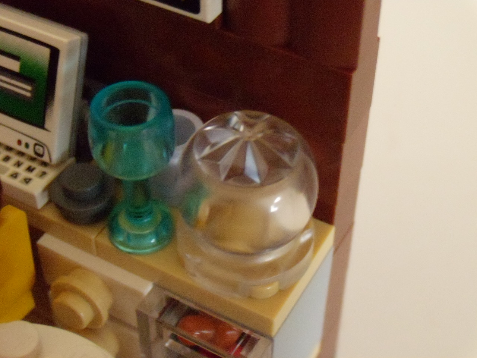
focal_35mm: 58
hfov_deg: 33.2
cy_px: 179
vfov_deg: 25.2
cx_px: 238
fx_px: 799
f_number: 4
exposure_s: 1/6
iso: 800
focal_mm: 10.4
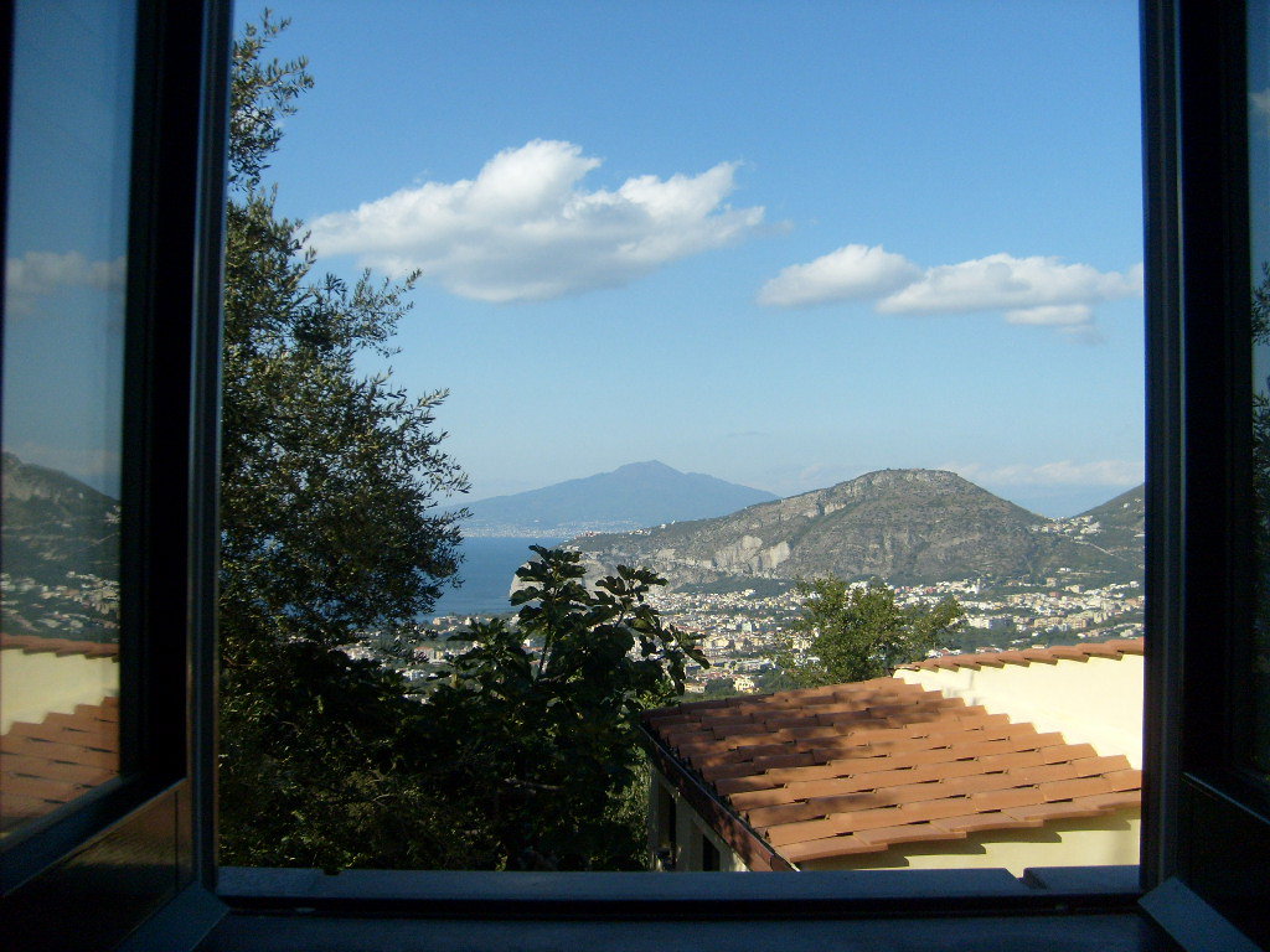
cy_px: 476
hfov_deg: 52.6
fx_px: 1284
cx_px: 635
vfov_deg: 40.7
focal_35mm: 35
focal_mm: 5.8
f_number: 7.1
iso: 80
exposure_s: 1/350
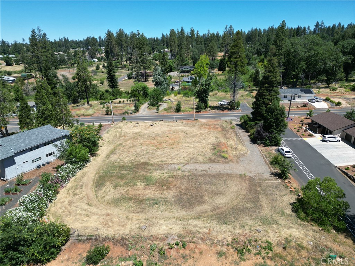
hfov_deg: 71.6
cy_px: 133
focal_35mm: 24
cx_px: 178
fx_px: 246
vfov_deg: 56.8
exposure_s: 1/2500
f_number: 1.7
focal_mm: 6.72
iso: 110
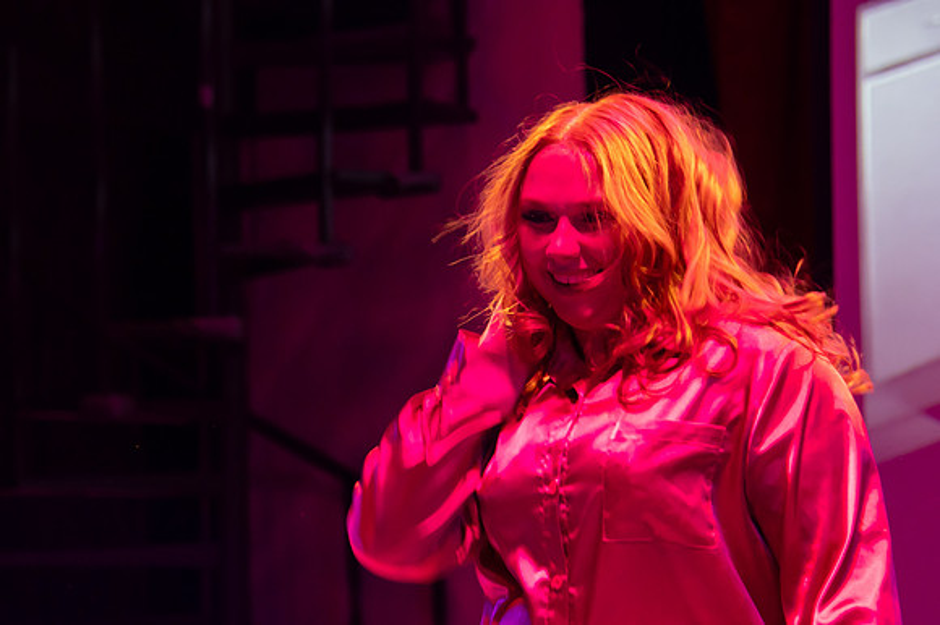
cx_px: 352
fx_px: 3873
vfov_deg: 9.2
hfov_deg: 13.8
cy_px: 345
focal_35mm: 148
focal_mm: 92
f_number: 4
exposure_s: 1/100
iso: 2500
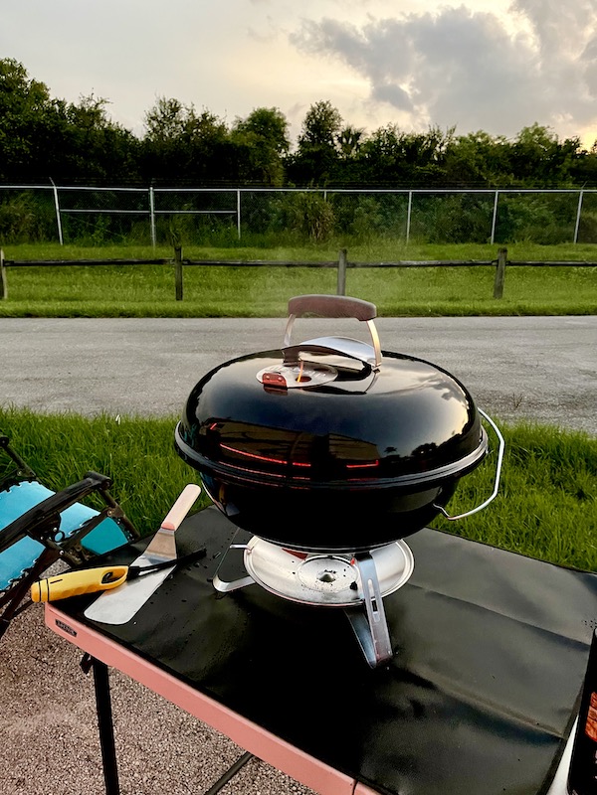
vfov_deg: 67.3
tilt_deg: -15.0
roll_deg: -0.9
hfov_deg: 53.1
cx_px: 298
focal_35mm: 26
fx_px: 598
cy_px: 398
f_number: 1.6
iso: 800
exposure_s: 1/30
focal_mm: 5.1
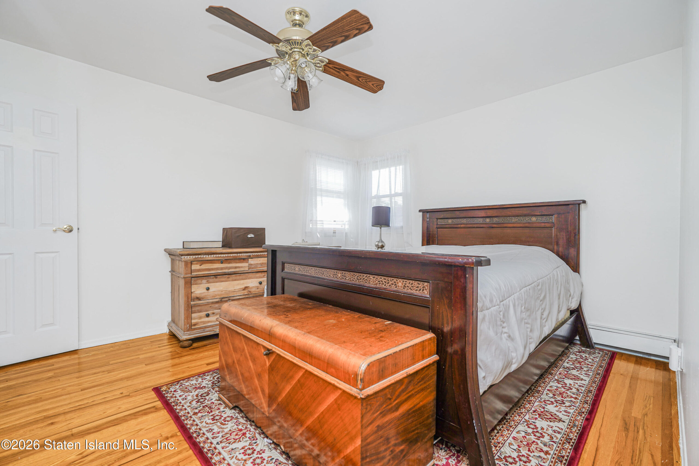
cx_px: 350
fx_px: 311
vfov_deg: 73.8
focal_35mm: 16
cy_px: 233
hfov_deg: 96.7
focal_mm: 16
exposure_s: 1/40
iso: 64
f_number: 4.5
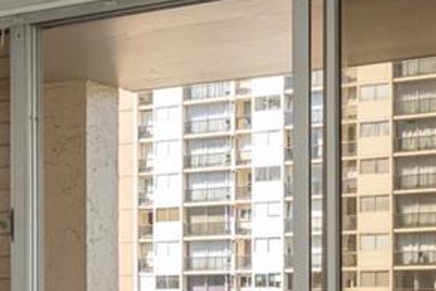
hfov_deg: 21.6
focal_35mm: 93
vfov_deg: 14.5
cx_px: 88
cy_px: 300
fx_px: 1127
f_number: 8
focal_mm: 17
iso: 160
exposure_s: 1/80
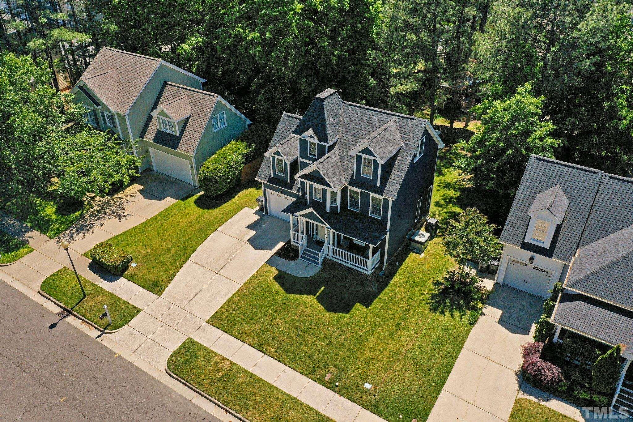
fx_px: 492
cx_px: 316
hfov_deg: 65.5
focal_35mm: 28
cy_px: 211
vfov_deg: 46.4
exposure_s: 1/640
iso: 100
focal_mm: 10.26
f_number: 6.3
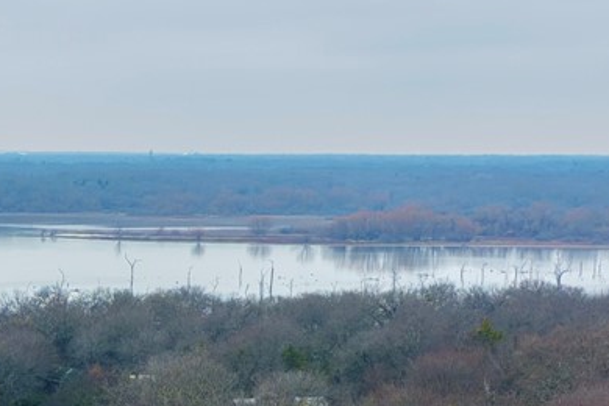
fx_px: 2639
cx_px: -295
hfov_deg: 12.5
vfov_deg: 8.5
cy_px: 687
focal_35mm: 156
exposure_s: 1/400
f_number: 2.8
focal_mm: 14.45
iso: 160
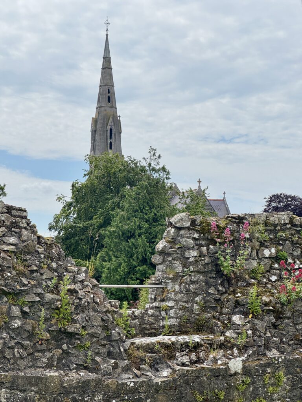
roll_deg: -0.4
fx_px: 896
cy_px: 201
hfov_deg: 19.1
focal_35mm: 77
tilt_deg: +7.6
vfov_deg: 25.3
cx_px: 151
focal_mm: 9
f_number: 2.8
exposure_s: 1/815
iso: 25
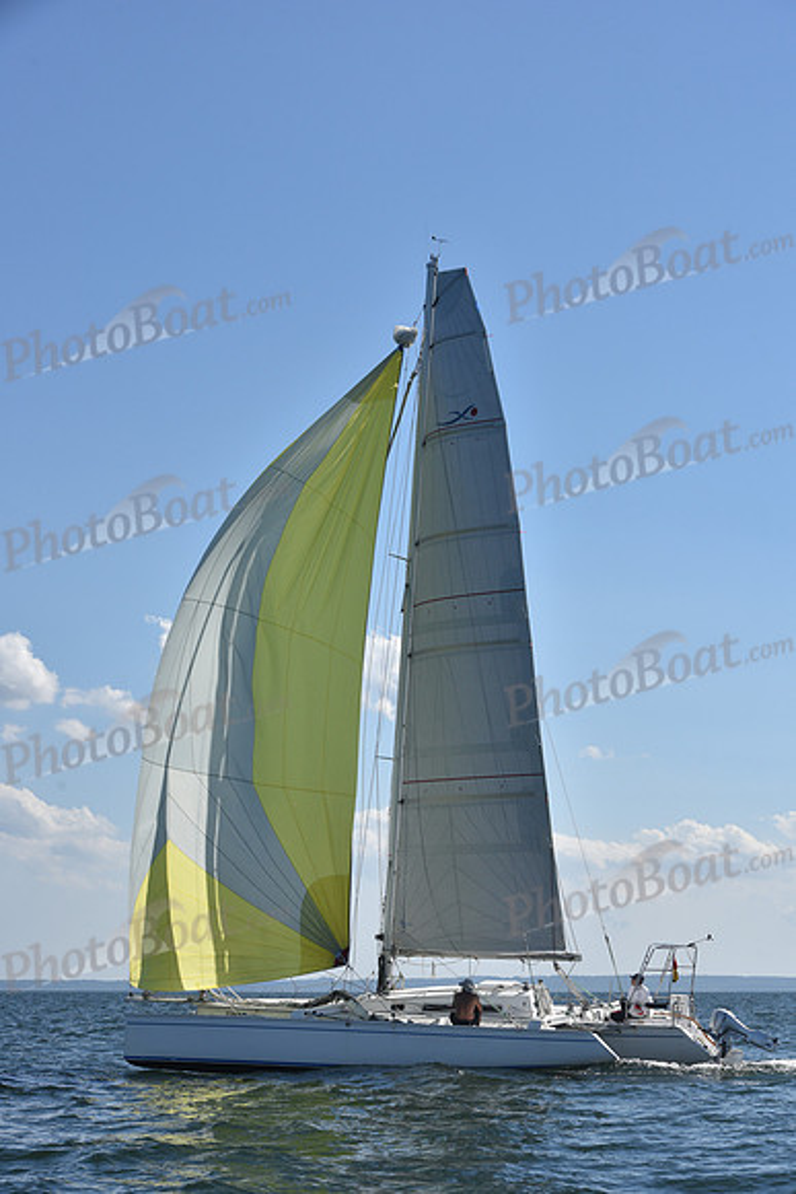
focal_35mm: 70
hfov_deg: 19.5
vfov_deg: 28.8
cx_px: 398
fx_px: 2320
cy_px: 597
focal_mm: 70
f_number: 10
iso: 320
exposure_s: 1/1250
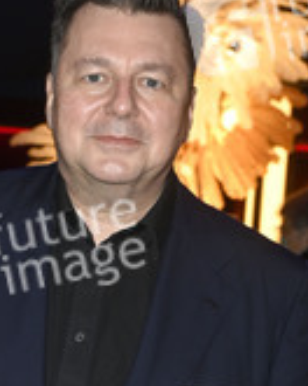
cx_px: 93
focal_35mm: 114
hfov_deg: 13.5
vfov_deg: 16.6
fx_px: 1299
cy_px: 372
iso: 1000
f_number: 5.6
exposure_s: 1/50
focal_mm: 50
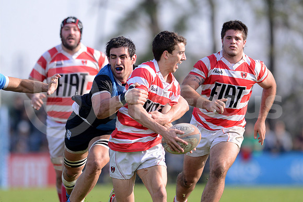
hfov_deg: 4.9
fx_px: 3536
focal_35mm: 420
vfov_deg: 3.3
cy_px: 101
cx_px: 152
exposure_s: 1/1600
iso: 560
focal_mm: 420
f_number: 4
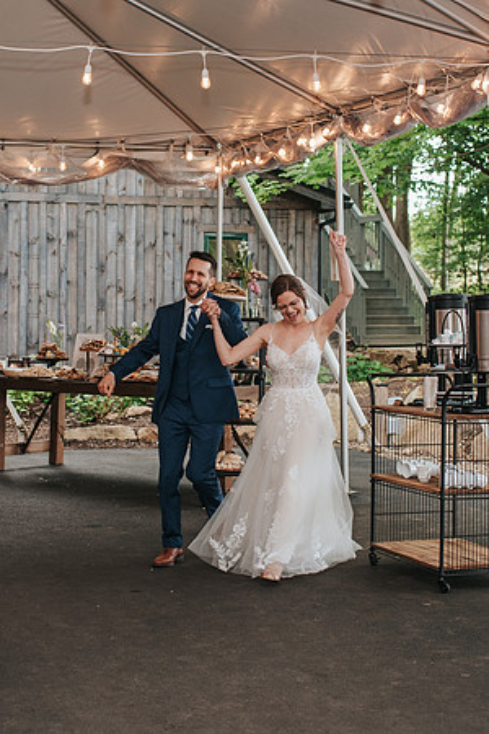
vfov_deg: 25.0
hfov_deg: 16.8
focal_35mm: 81
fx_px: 1651
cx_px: 196
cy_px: 347
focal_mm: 35
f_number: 2.8
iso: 400
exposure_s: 1/125
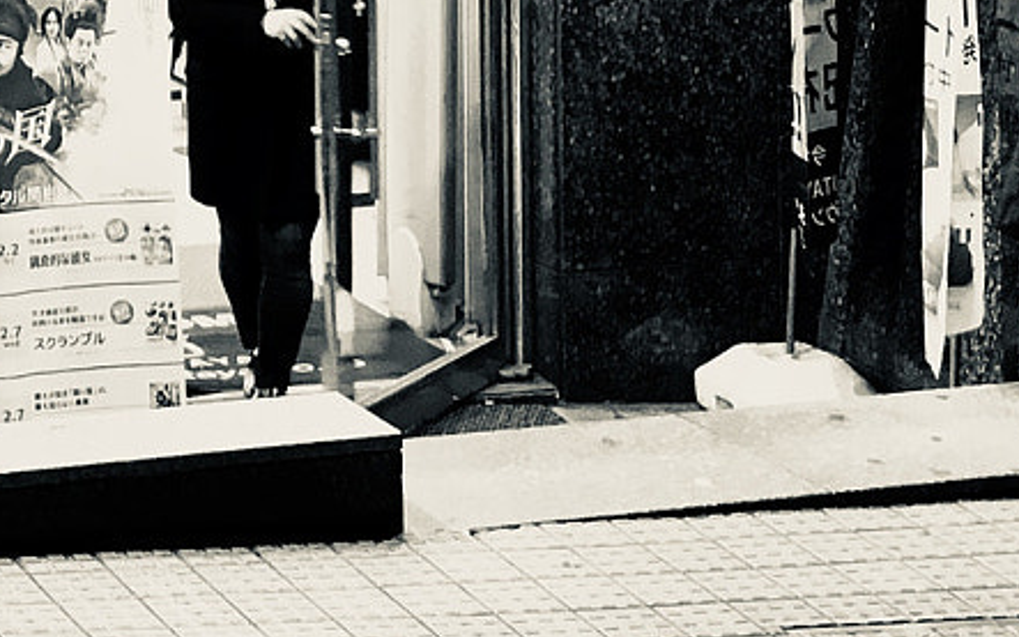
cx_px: 58
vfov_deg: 11.0
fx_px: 3083
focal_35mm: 111
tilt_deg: +0.6
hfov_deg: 18.4
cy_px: -497
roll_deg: +0.7
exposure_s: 1/30
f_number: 2.2
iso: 64
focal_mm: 4.15
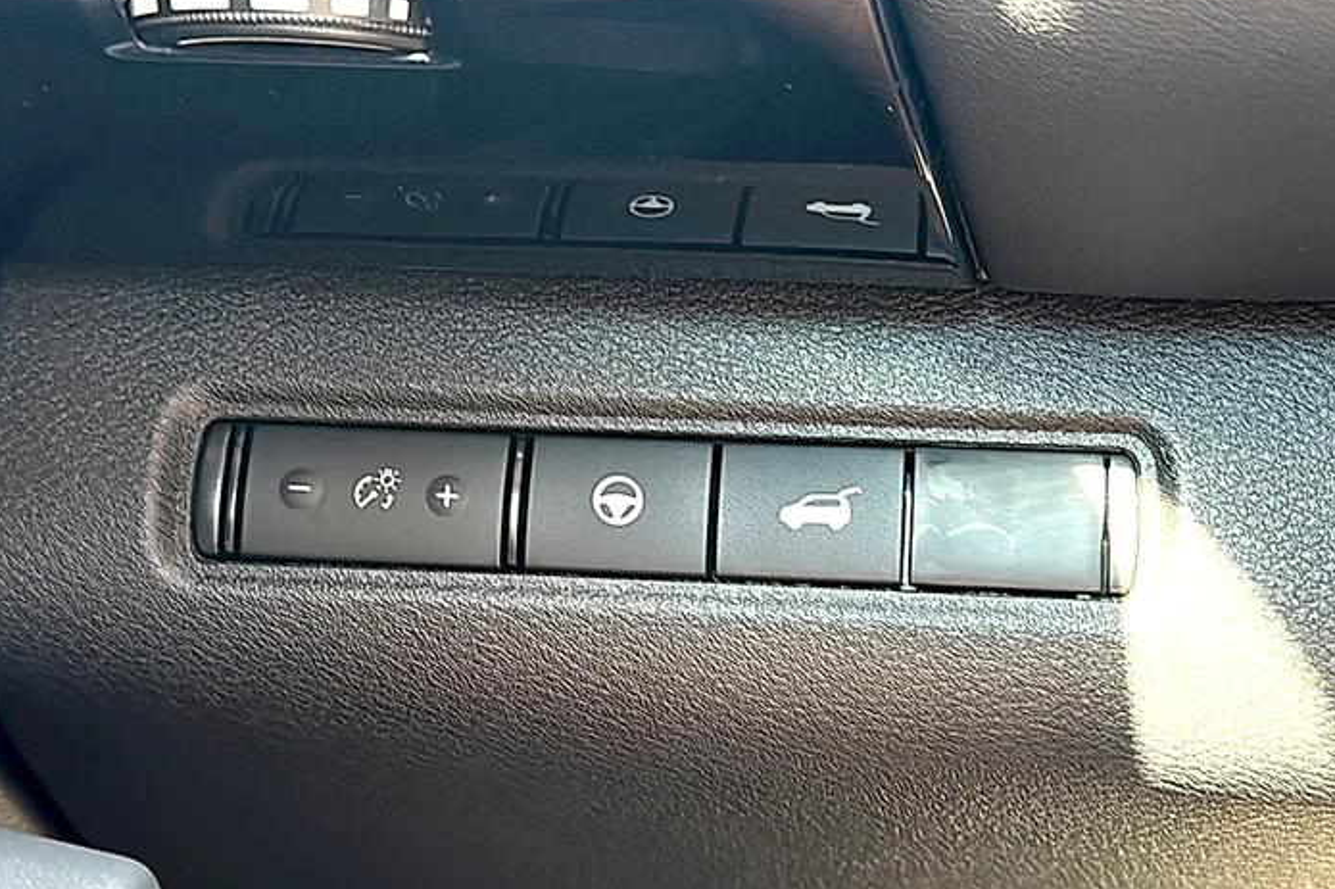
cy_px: 491
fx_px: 1631
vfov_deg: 30.5
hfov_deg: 44.5
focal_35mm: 44
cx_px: 665
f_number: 1.78
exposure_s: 1/69
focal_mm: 6.86
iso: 250
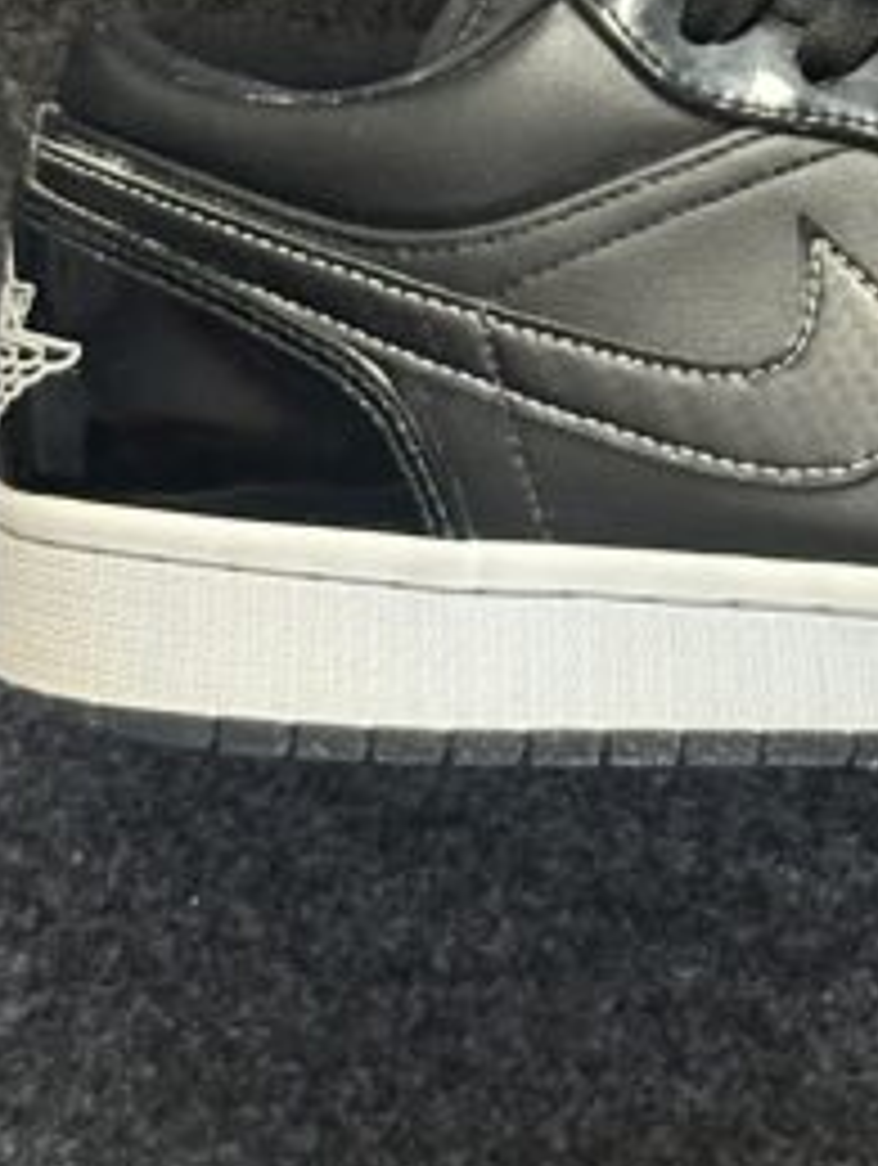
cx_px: 1009
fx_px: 4993
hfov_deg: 9.9
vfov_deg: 13.0
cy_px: -245
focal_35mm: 148
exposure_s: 1/33
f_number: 1.78
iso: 500
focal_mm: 6.86
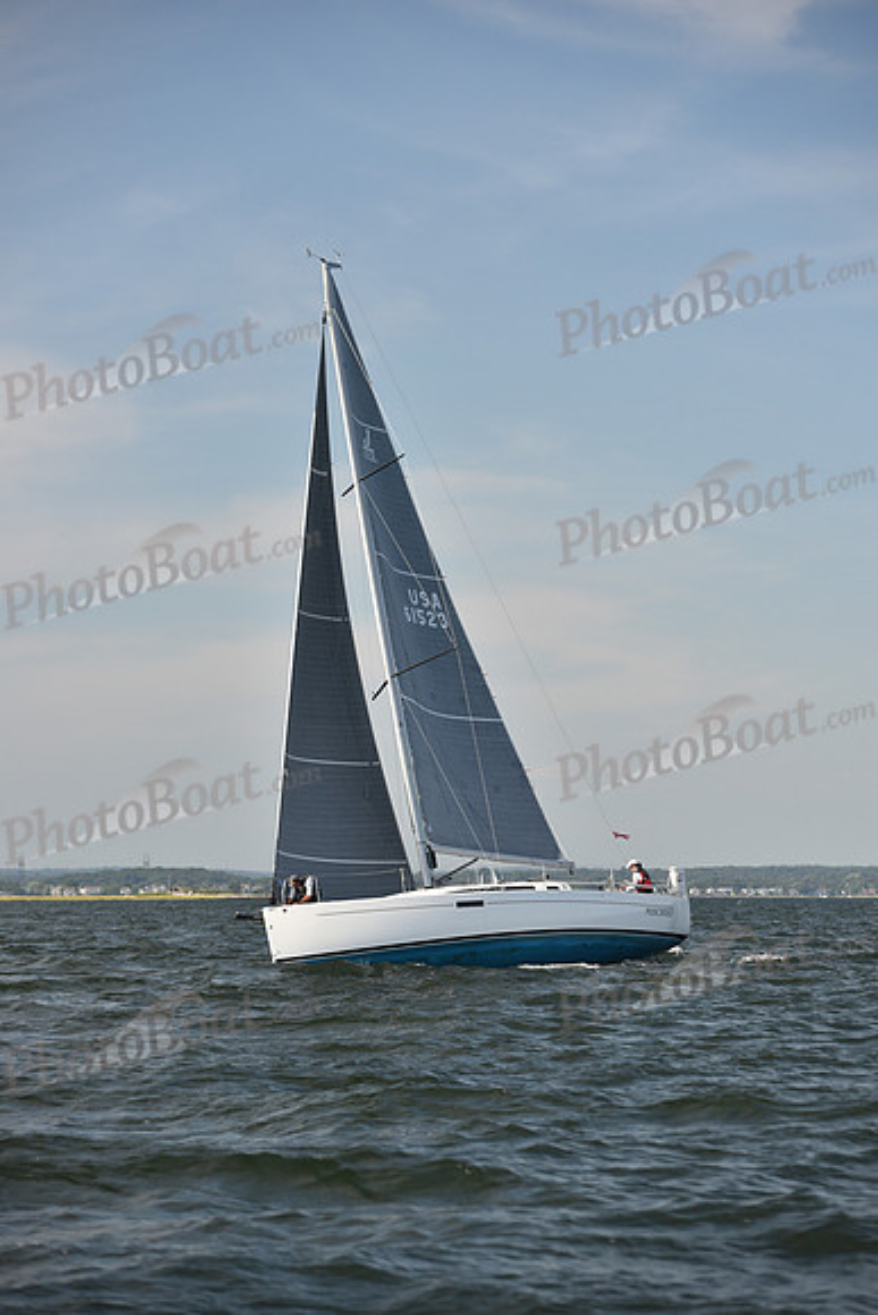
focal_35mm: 112
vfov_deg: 18.3
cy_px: 658
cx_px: 439
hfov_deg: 12.2
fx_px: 4095
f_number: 4
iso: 250
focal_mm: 112
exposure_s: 1/800
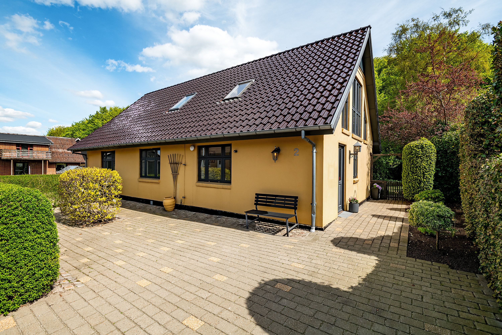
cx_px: 251
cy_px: 168
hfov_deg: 96.7
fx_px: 223
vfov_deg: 73.7
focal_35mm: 16
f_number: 8
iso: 200
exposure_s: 1/640
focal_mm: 16
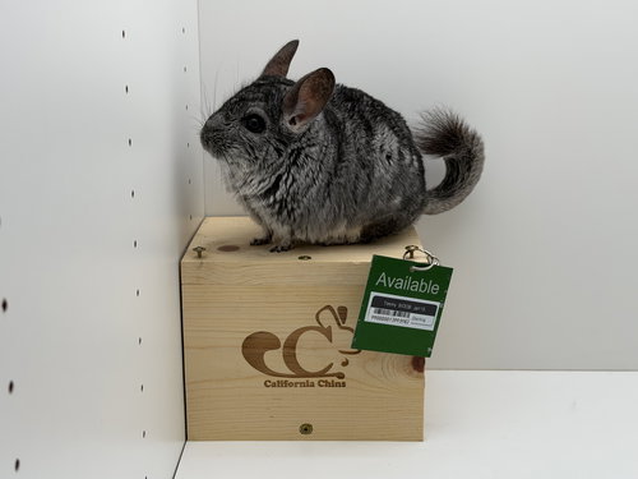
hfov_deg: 39.7
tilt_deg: -12.7
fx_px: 885
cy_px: 240
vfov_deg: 30.3
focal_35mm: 48
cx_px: 319
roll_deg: -1.8
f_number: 1.78
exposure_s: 1/712
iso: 64
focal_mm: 6.76
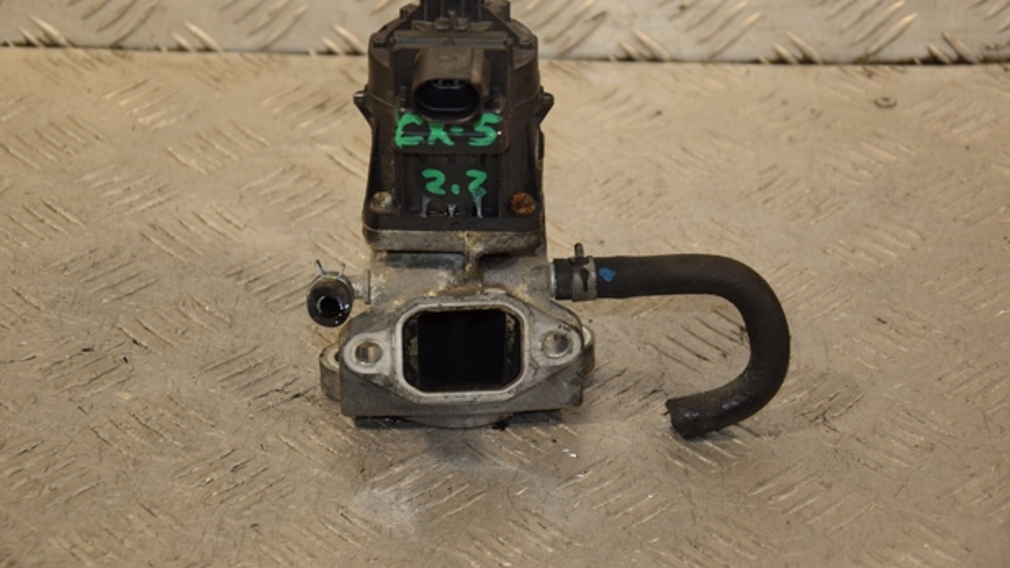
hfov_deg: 18.8
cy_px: 226
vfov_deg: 10.6
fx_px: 3053
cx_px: 494
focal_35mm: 114
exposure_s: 1/160
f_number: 5.3
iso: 800
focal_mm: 70
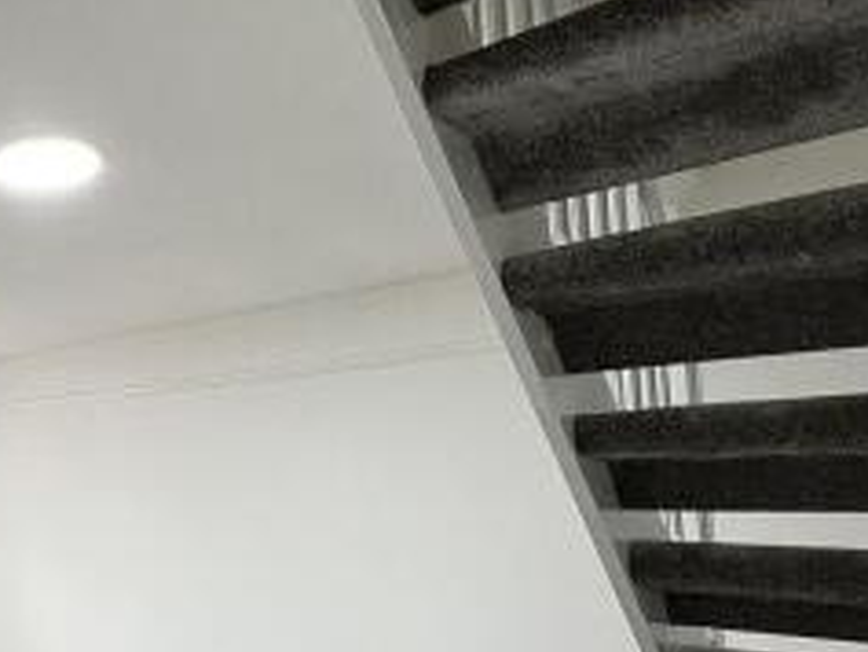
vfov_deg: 43.8
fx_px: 803
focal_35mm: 32
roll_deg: -0.7
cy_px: 412
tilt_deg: +6.6
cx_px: -38
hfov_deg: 45.7
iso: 100
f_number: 1.8
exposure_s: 1/100
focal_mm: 1.57
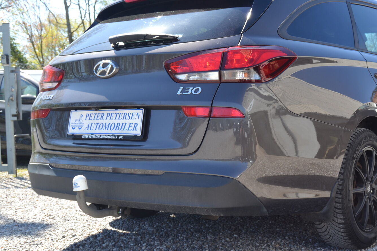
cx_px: 262
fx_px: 545
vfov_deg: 26.0
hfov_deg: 37.6
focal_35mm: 52
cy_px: 126
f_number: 6.3
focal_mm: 24
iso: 100
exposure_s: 1/160
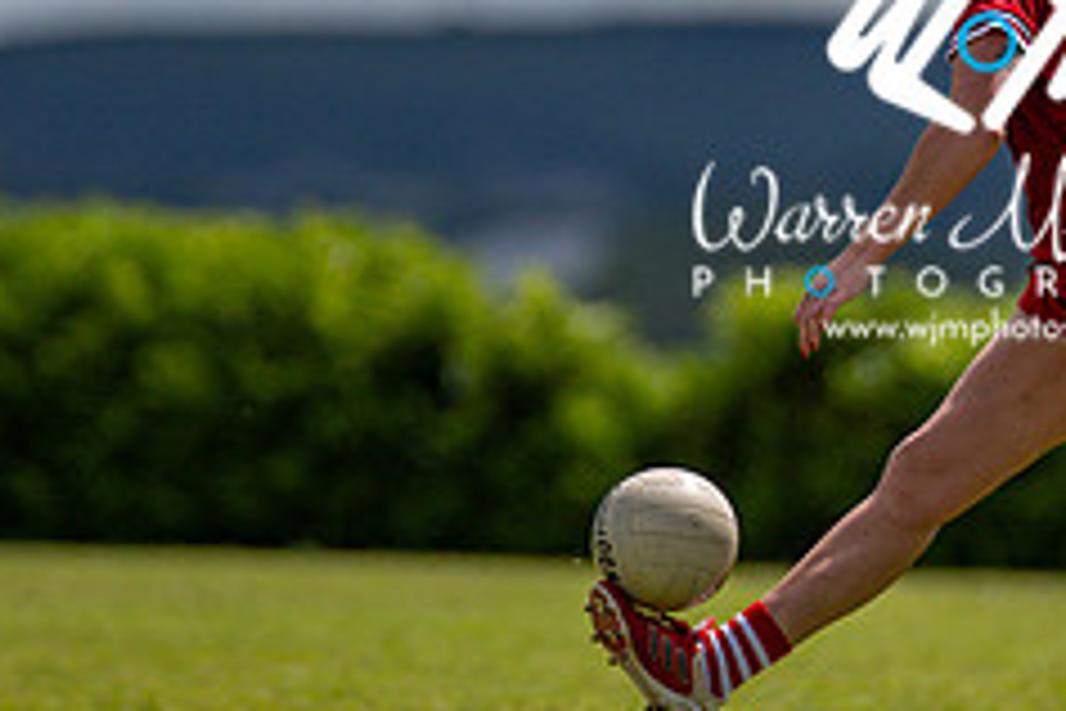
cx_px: 985
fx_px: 32540
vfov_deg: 1.3
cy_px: 140
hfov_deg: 1.9
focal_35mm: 1099
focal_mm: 300
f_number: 2.8
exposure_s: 1/6400
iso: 125
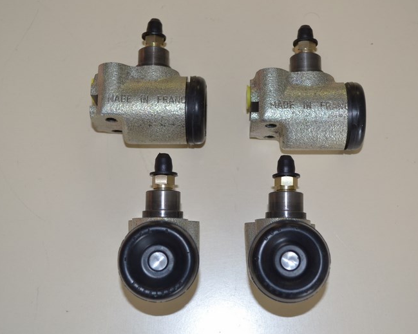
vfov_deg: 25.8
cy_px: 165
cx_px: 220
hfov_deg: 32.0
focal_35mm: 59
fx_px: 730
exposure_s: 1/30
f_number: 5
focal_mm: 34
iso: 400
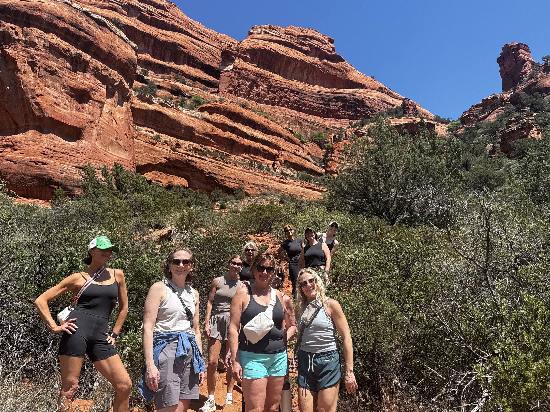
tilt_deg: +17.0
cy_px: 211
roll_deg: +1.5
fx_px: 461
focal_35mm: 29
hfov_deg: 61.6
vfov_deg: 48.2
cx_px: 285
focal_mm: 6.76
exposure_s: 1/2415
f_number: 1.78
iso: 80
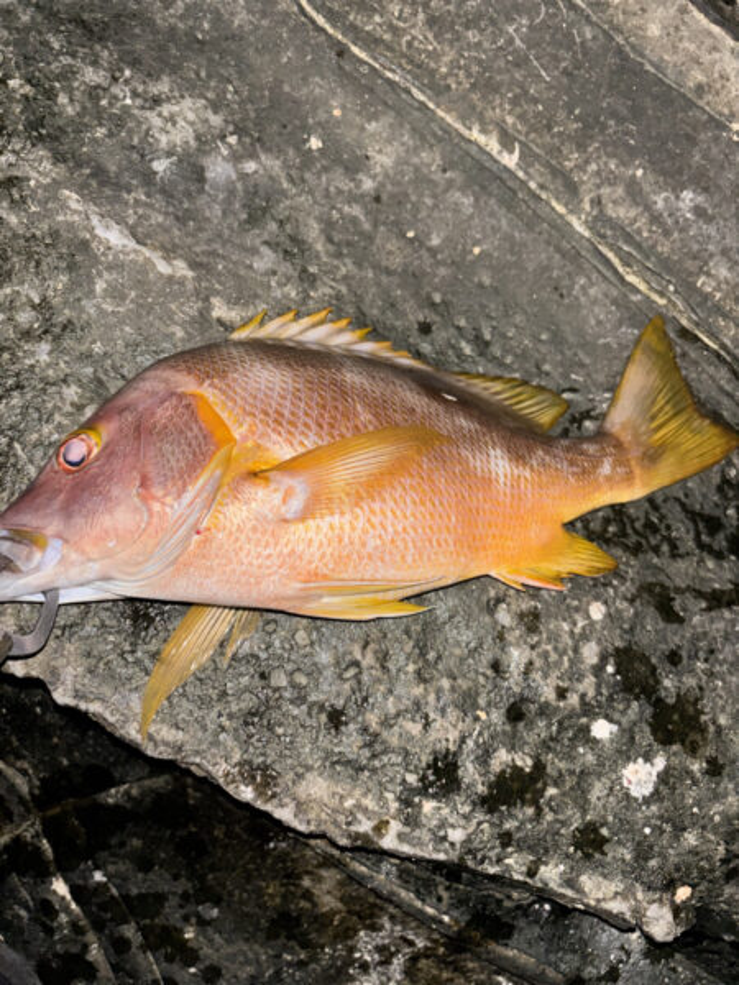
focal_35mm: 26
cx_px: 370
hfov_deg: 53.1
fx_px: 740
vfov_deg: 67.3
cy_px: 492
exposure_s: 1/4
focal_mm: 5.96
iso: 64
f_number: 1.6
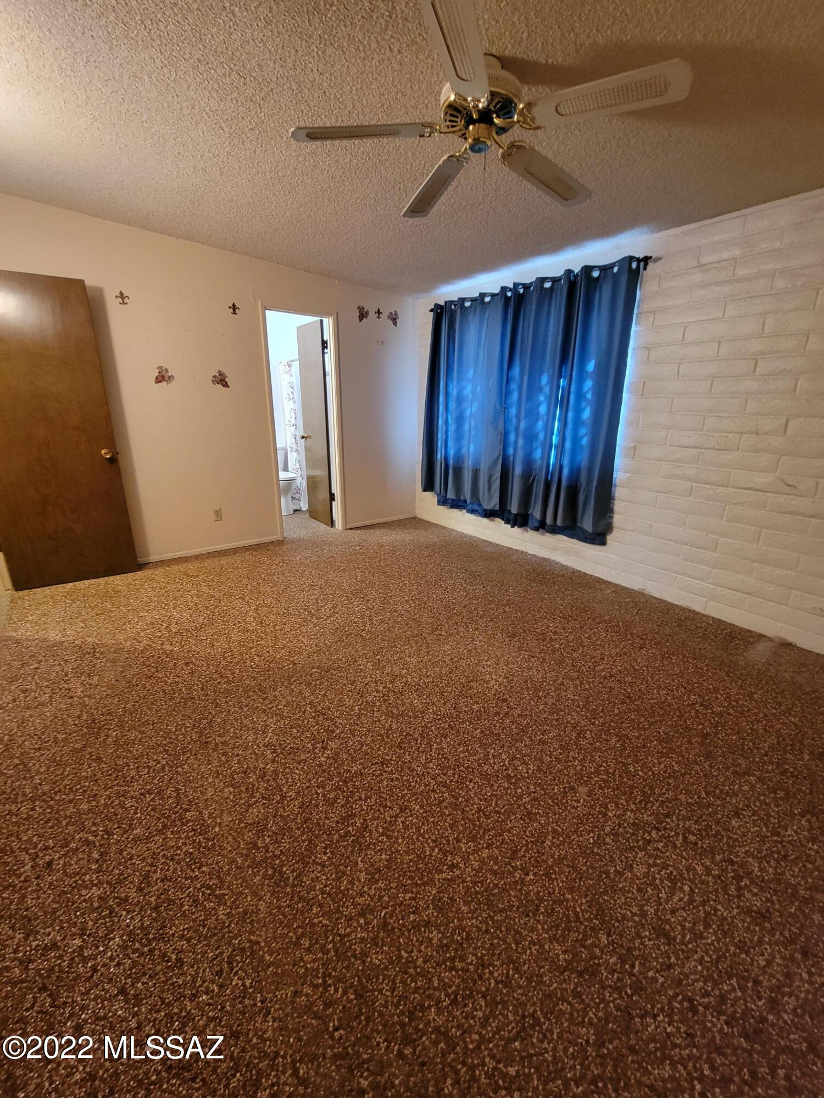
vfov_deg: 106.2
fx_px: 413
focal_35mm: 13
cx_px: 412
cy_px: 549
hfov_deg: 89.9
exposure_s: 1/24
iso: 640
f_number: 2.2
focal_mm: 2.2
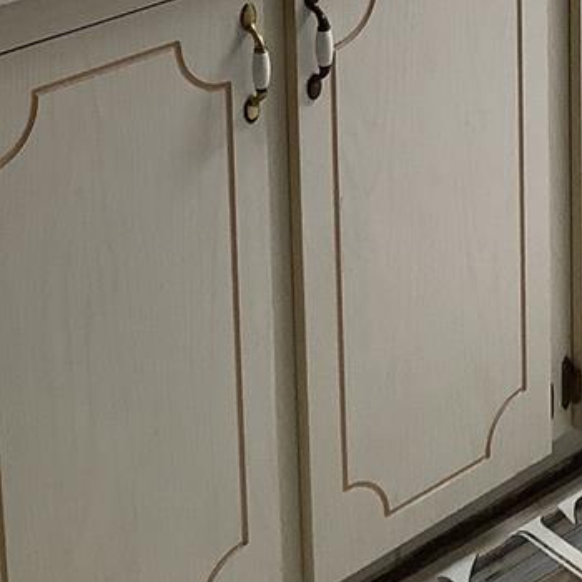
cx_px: 534
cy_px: -372
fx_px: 1788
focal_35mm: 94
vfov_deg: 16.3
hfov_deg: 18.2
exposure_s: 1/60
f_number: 2.4
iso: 64
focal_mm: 3.3
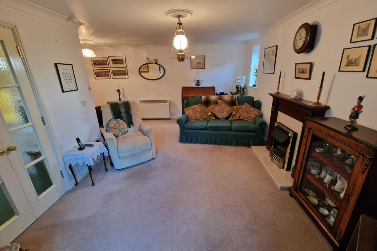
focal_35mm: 14
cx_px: 194
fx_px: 147
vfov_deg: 81.2
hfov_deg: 104.2
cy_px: 127
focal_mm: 2.2
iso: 320
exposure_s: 1/50
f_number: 2.2
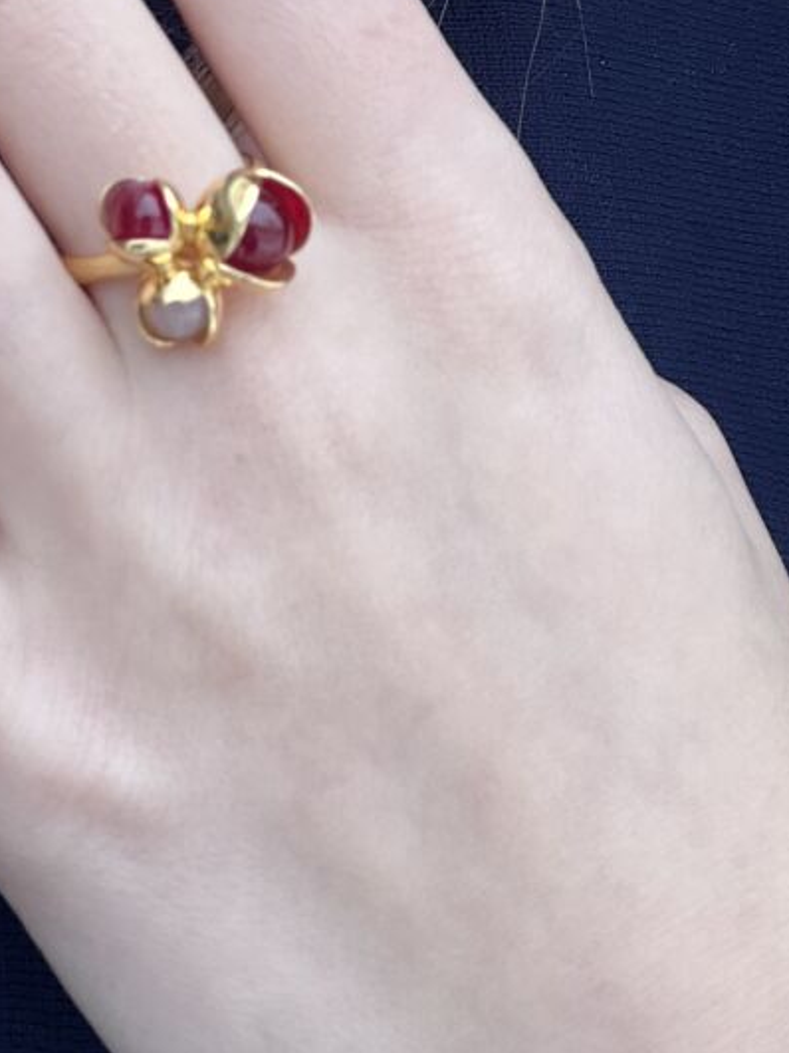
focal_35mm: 126
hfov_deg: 11.7
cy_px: 396
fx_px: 3831
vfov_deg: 15.6
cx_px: 180
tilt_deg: -7.3
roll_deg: +1.3
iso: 200
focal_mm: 9
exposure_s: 1/121
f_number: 2.8
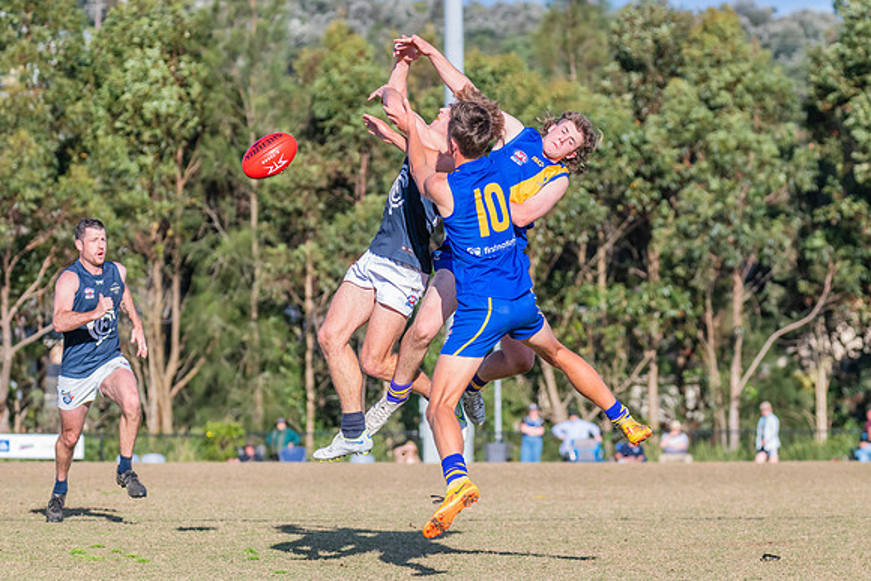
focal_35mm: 230
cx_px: 514
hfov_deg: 8.9
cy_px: 251
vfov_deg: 6.0
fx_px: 5565
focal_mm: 195
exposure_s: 1/2000
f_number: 7.1
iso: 800
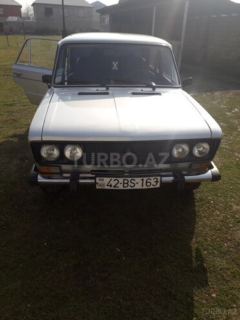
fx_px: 250
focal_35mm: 27
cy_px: 160
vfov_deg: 65.3
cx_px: 120
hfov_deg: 51.4
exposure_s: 1/1672
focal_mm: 3.6
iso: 40
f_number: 1.9
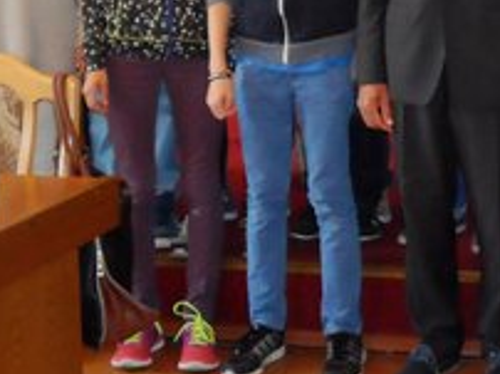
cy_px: -45
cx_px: 636
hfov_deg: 16.2
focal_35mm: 116
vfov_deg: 12.5
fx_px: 1674
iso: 480
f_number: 3
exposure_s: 1/45
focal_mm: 6.5
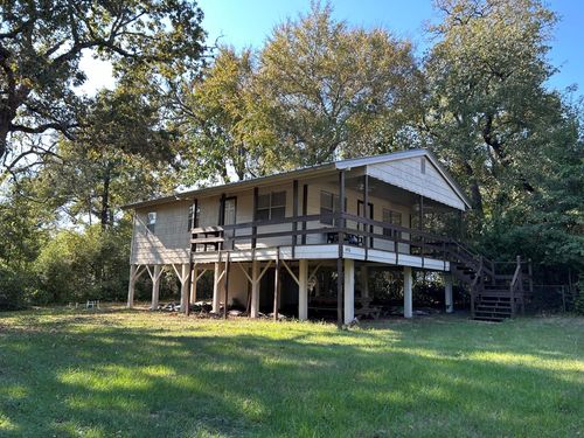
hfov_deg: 67.3
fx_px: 439
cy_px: 219
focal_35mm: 26
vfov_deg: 53.1
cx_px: 292
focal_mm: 5.7
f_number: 1.5
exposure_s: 1/350
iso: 50
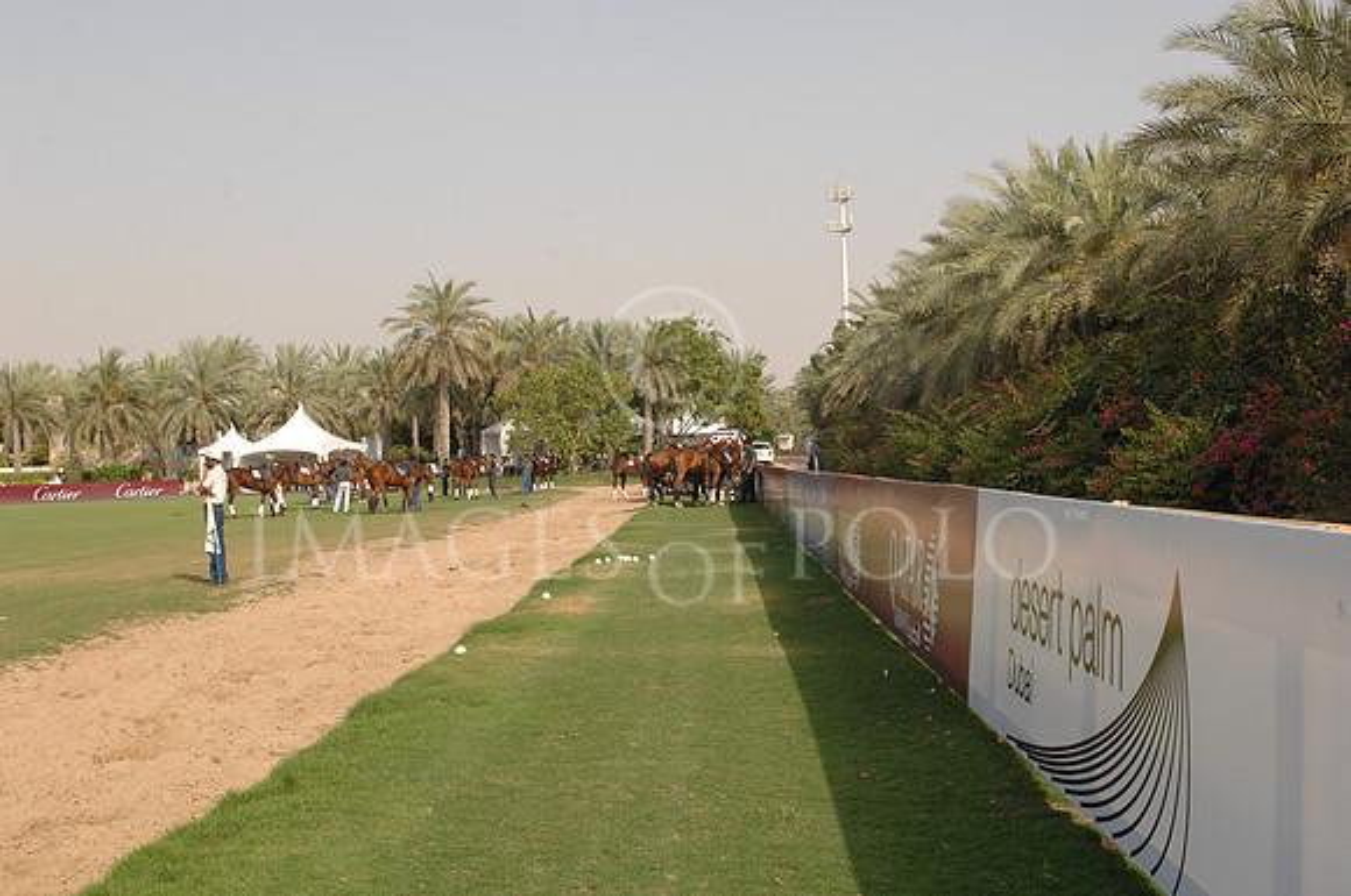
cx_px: 676
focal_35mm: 48
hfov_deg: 41.2
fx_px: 1799
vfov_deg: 28.0
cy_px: 448
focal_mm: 32
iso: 320
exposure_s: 1/320
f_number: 9
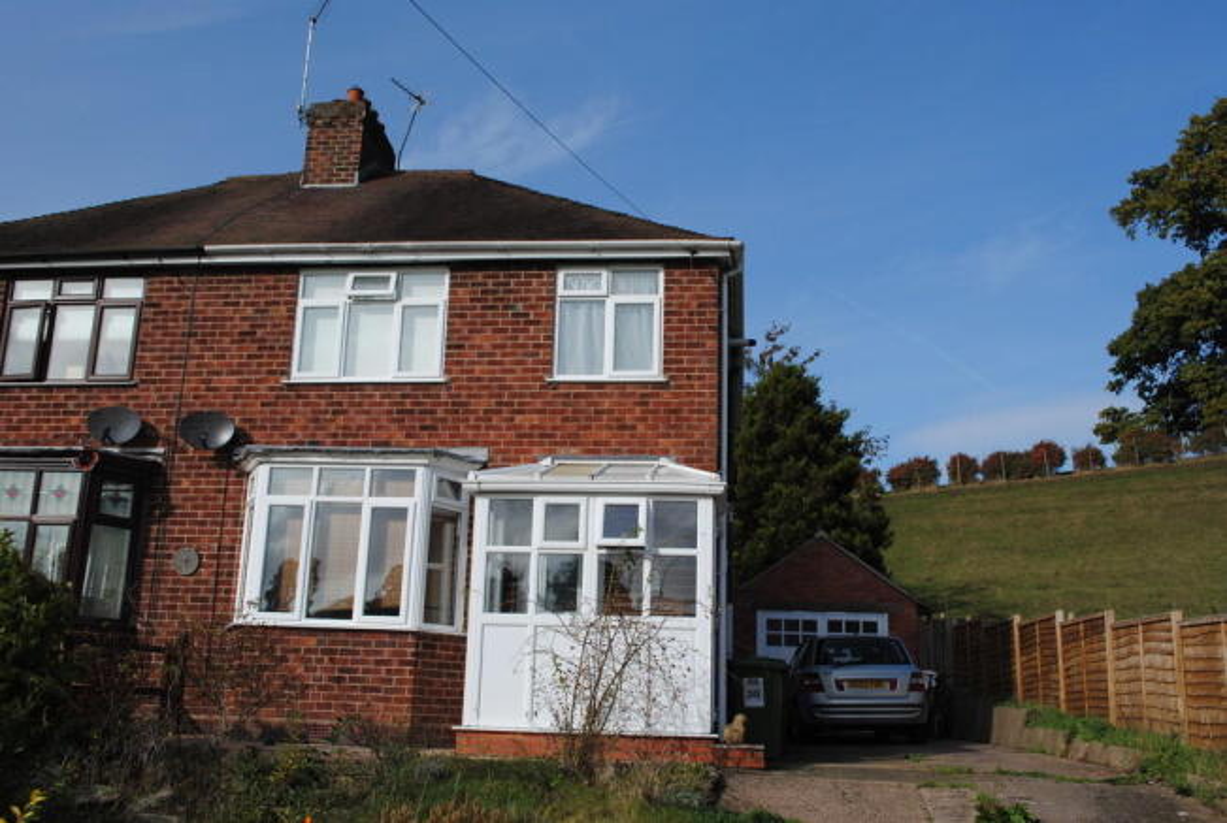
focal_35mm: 33
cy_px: 412
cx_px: 614
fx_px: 1127
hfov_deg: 57.1
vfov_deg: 40.1
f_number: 9
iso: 100
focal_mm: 22
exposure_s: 1/320
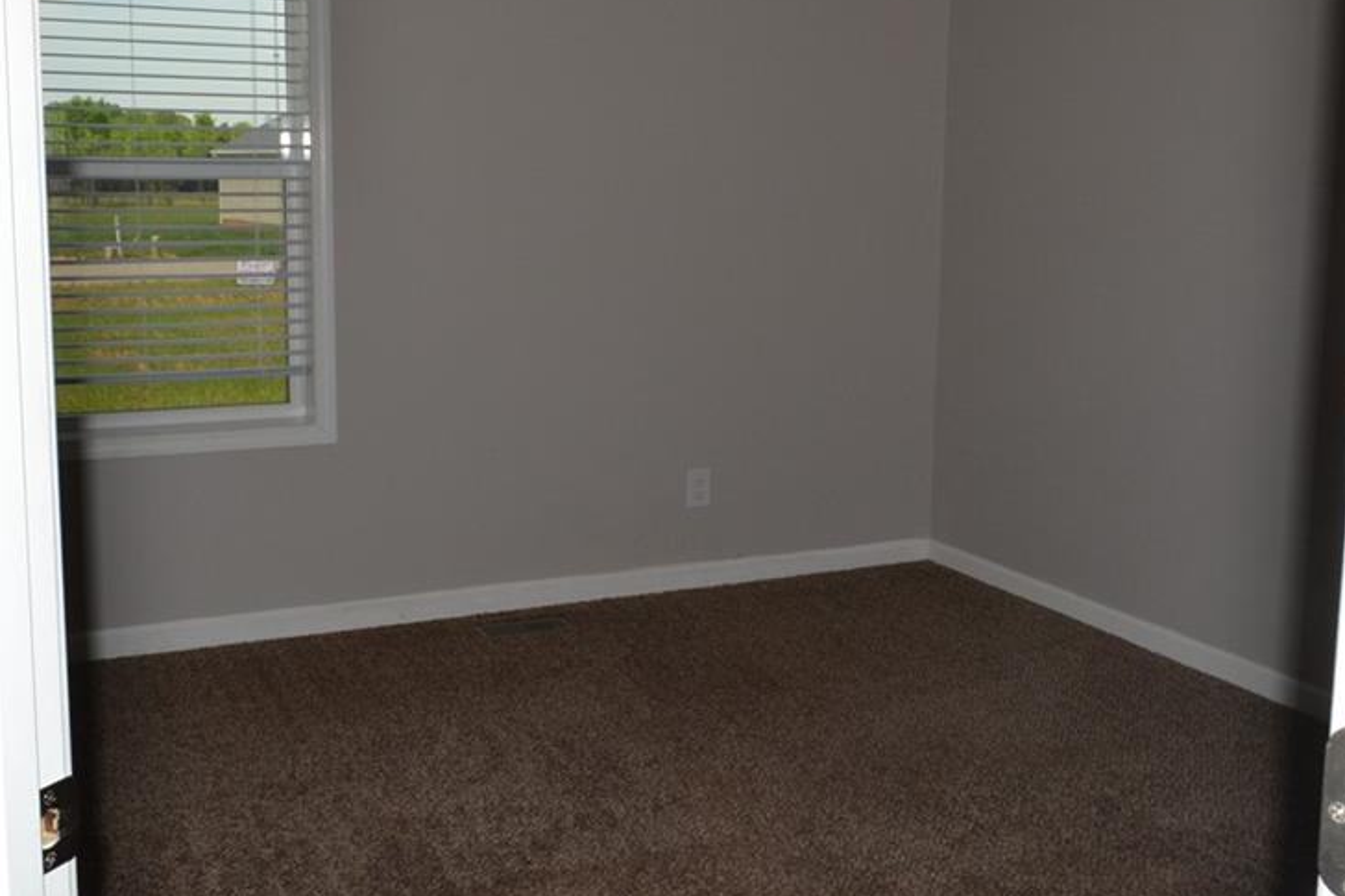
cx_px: 648
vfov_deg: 34.9
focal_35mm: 38
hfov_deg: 50.7
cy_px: 366
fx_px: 1419
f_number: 14
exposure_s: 1/200
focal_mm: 18
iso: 400
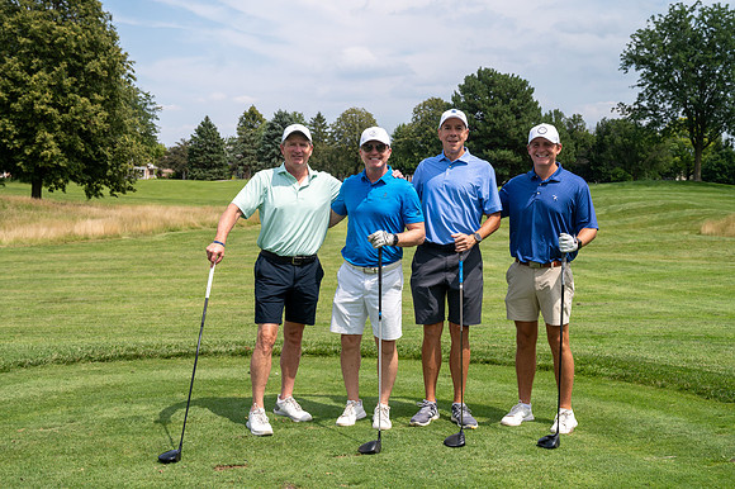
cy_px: 244
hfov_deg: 46.4
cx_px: 368
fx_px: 857
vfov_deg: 31.9
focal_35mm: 42
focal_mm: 42
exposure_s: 1/1600
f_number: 6.3
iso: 250
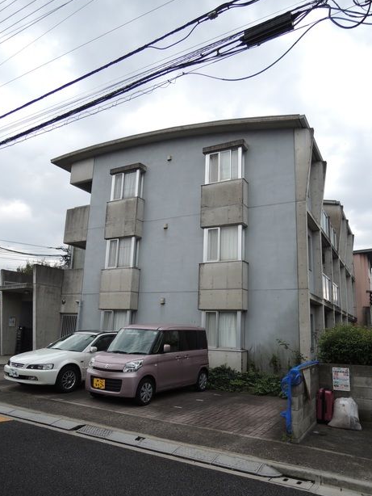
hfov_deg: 54.9
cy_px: 250
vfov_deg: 69.4
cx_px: 190
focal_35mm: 25
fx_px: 358
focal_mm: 4.3
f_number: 2.8
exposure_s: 1/320
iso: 100
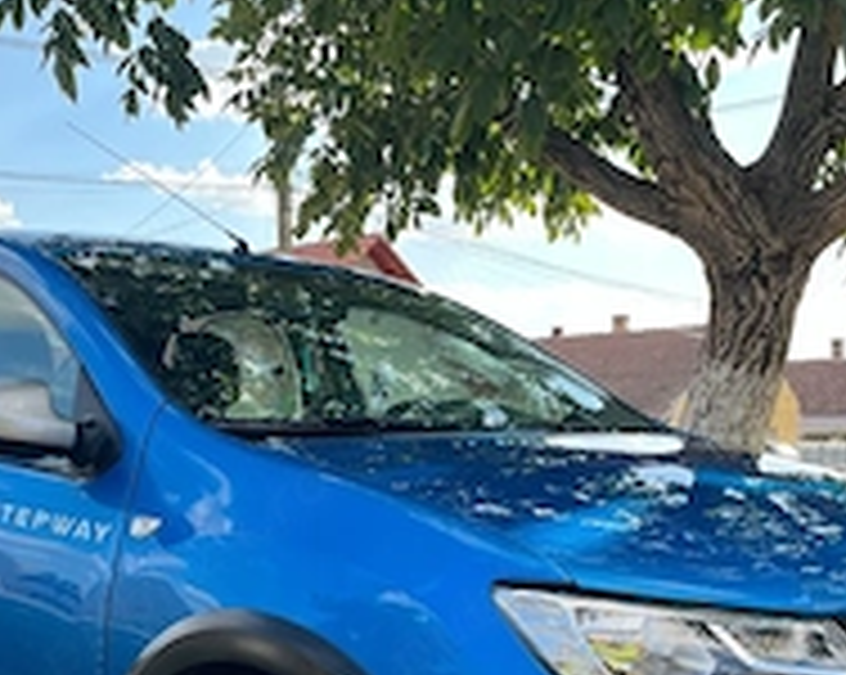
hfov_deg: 34.4
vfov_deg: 26.9
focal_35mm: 54
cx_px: 274
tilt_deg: -8.2
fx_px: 1351
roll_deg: +1.1
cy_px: 626
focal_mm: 5.1
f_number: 1.6
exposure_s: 1/676
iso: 50
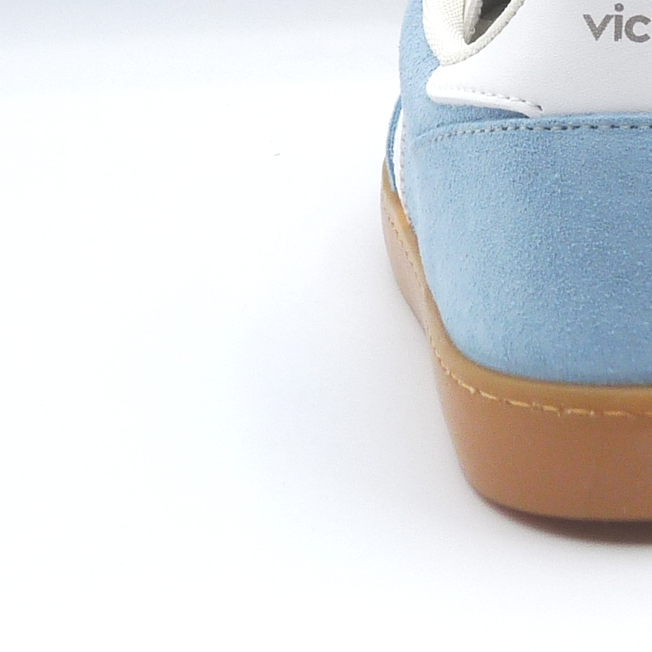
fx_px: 1982
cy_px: 156
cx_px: 583
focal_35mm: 93
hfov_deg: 18.4
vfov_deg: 18.6
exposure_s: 1/250
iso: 100
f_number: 5
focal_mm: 5.2
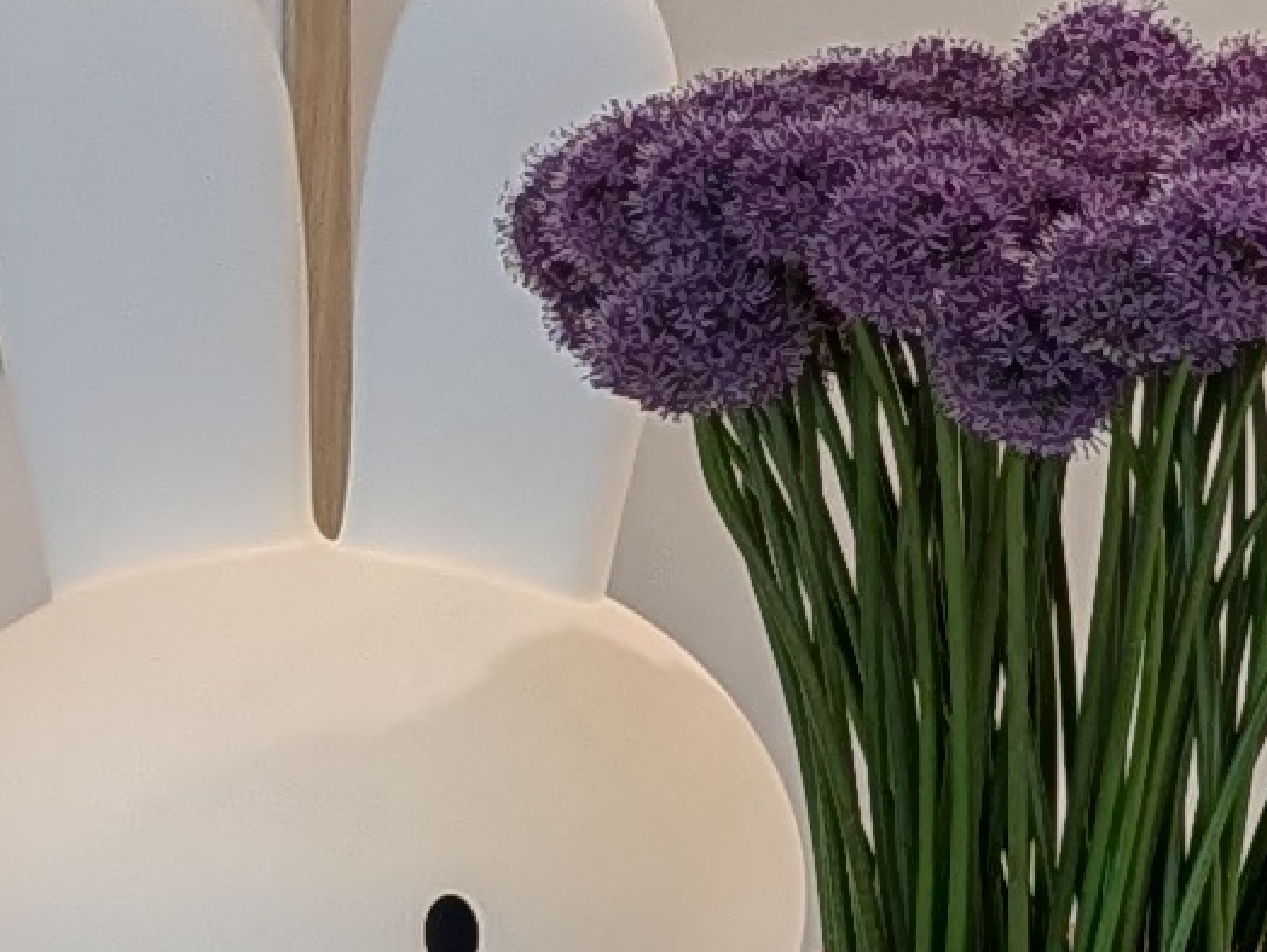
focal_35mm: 187
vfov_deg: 7.9
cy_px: 104
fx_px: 6851
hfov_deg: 8.6
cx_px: 3912
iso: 60
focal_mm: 6.9
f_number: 1.68
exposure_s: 1/120
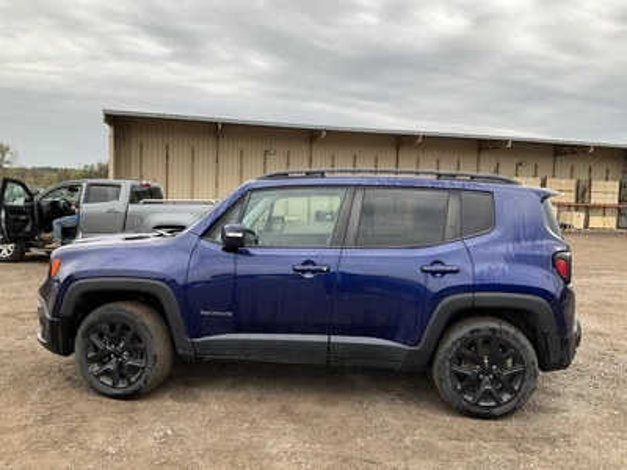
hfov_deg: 61.7
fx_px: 525
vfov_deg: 48.2
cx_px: 314
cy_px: 235
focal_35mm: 29
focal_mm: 3
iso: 25
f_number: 1.8
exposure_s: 1/348
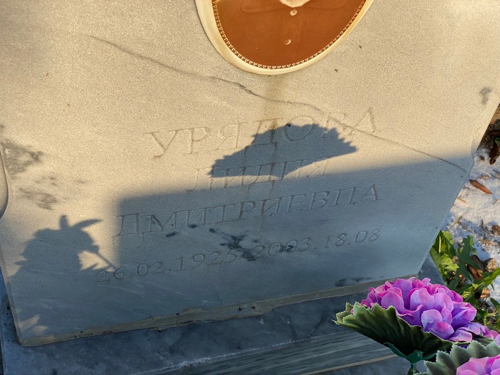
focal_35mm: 52
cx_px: 250
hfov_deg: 36.8
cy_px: 188
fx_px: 751
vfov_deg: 28.0
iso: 20
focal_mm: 6
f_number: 2
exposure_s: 1/826
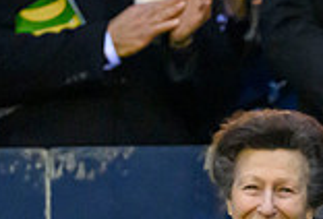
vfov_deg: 0.7
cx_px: 460
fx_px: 18348
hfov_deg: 1.0
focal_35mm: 2033
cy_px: 368
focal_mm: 400
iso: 8000
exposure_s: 1/500
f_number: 2.8
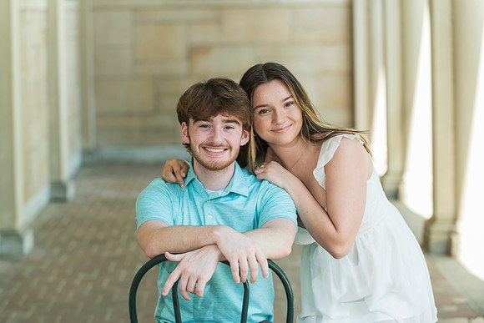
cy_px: 154
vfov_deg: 10.9
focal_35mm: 126
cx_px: 230
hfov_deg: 16.3
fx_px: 1692
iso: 320
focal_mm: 120
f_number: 4
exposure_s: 1/200
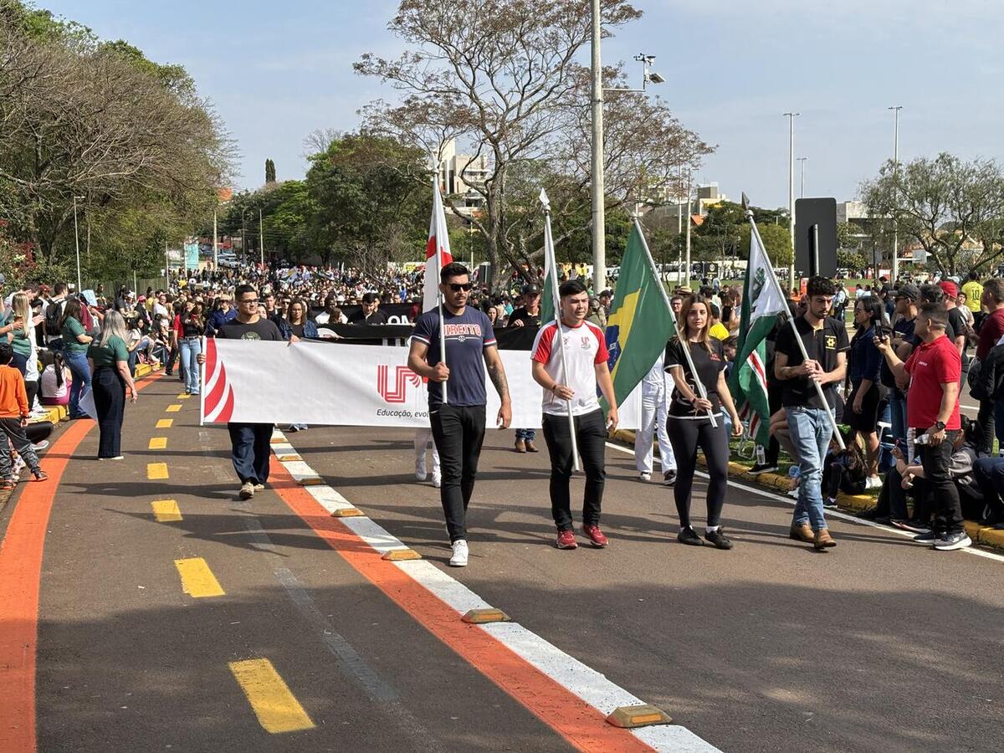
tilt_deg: -2.5
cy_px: 376
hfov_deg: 36.8
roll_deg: +0.7
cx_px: 502
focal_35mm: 52
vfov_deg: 28.0
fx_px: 1508
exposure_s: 1/1912
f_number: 1.6
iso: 32
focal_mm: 5.96
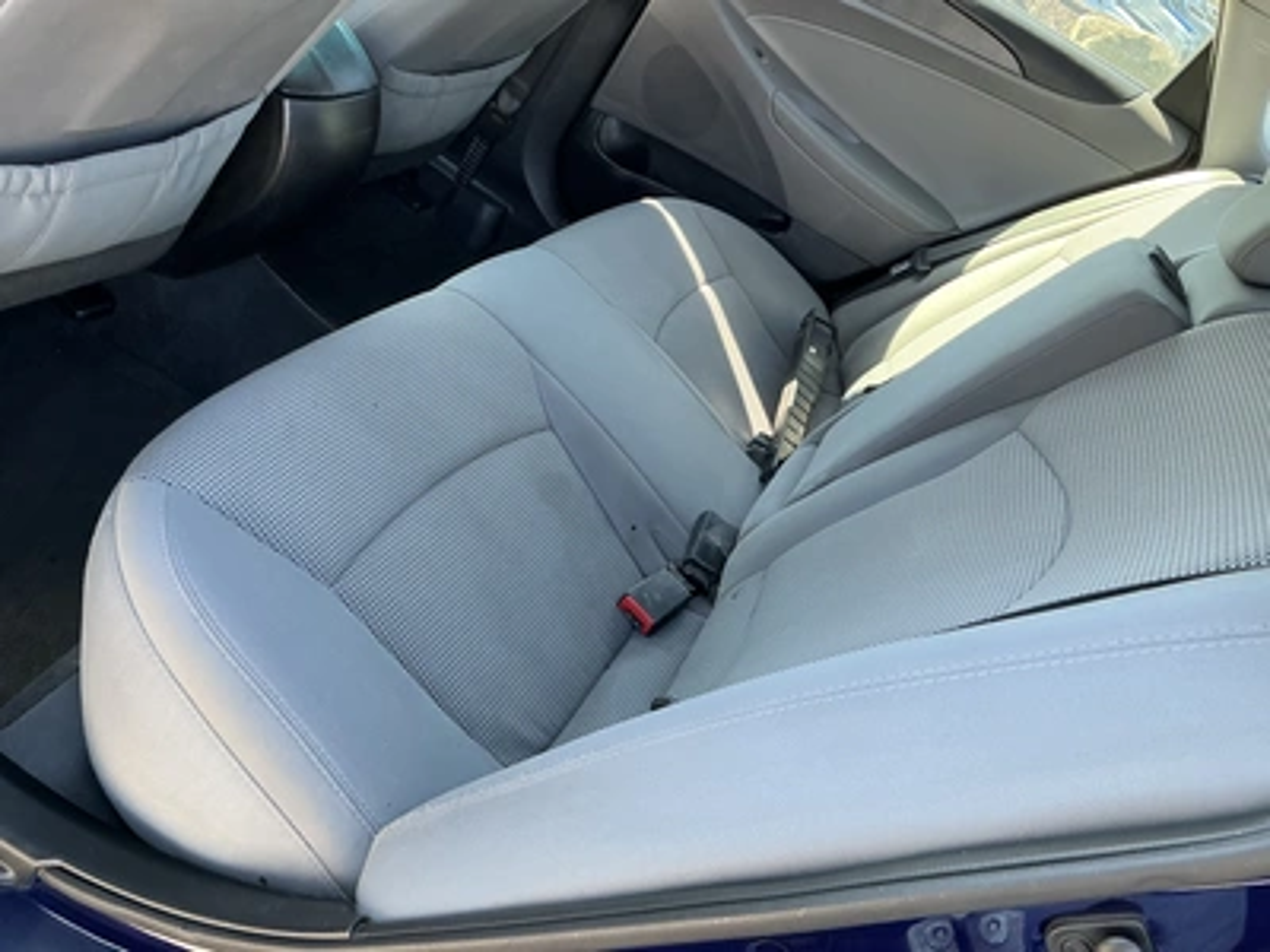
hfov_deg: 63.4
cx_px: 635
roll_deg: -32.3
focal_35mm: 28
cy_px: 476
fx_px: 1027
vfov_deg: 49.7
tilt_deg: -31.4
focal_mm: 3
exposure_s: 1/122
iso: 64
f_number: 1.8
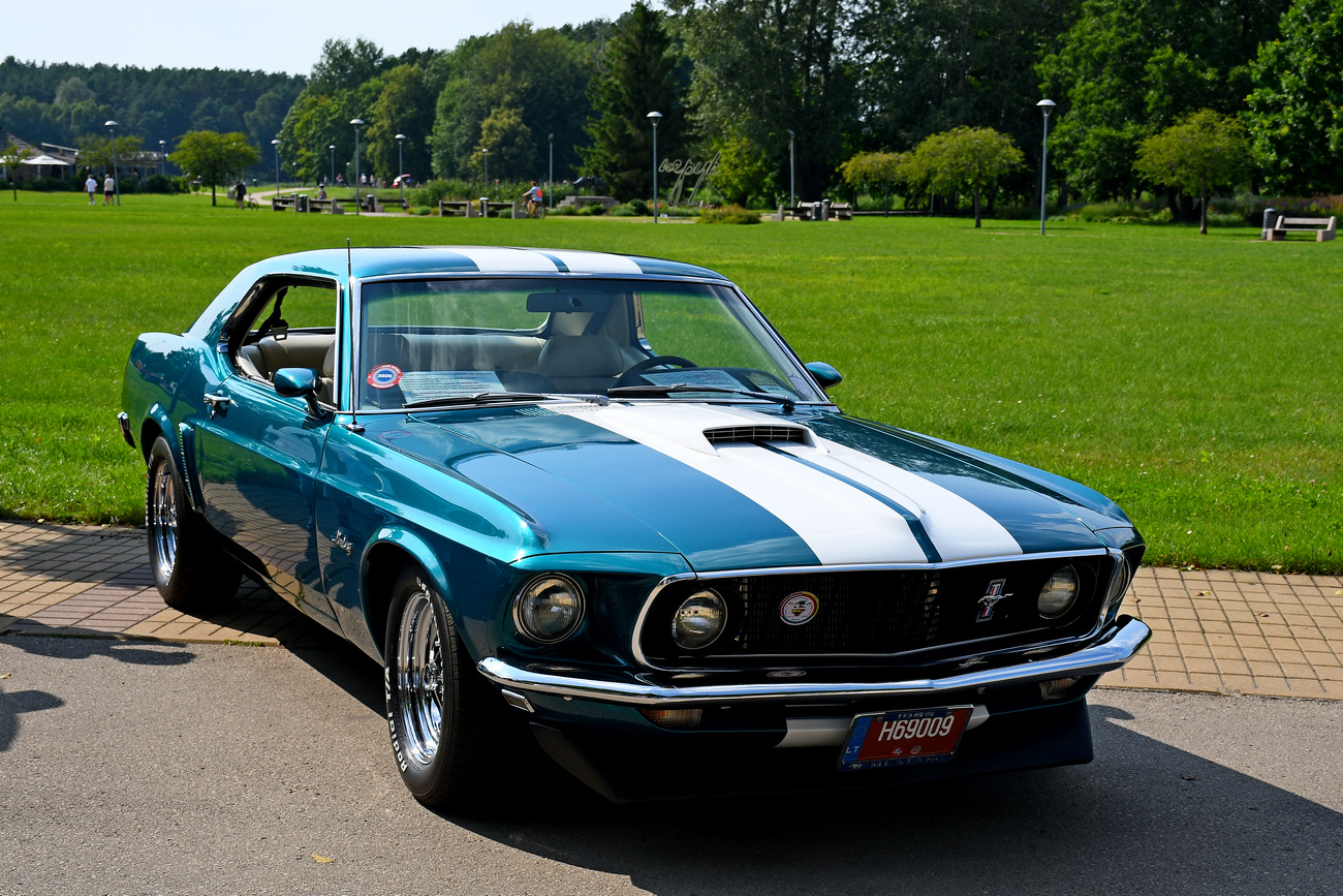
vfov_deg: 28.1
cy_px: 448
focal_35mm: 48
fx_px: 1791
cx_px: 672
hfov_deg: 41.1
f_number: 6.3
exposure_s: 1/1000
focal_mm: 32
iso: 200
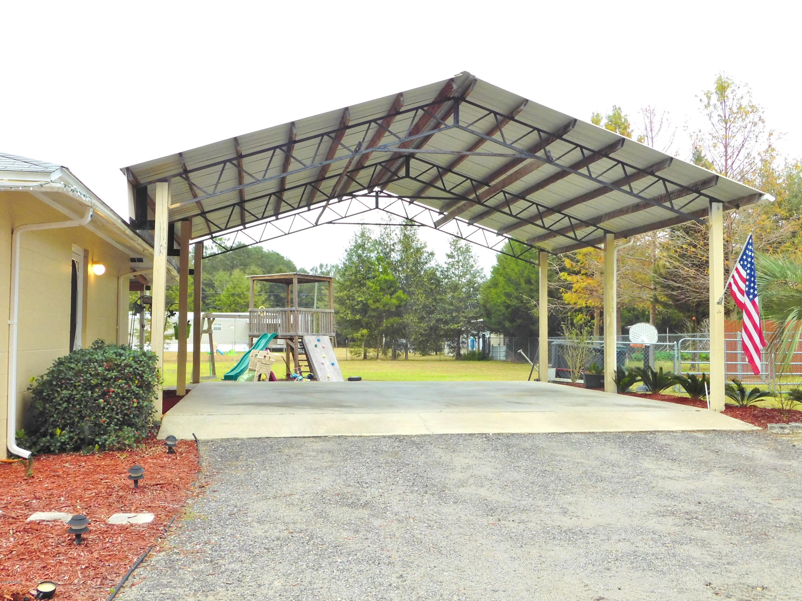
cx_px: 401
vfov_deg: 39.7
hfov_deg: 51.4
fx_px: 834
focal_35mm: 36
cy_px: 300
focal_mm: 6.3
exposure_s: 1/400
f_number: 3.5
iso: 125
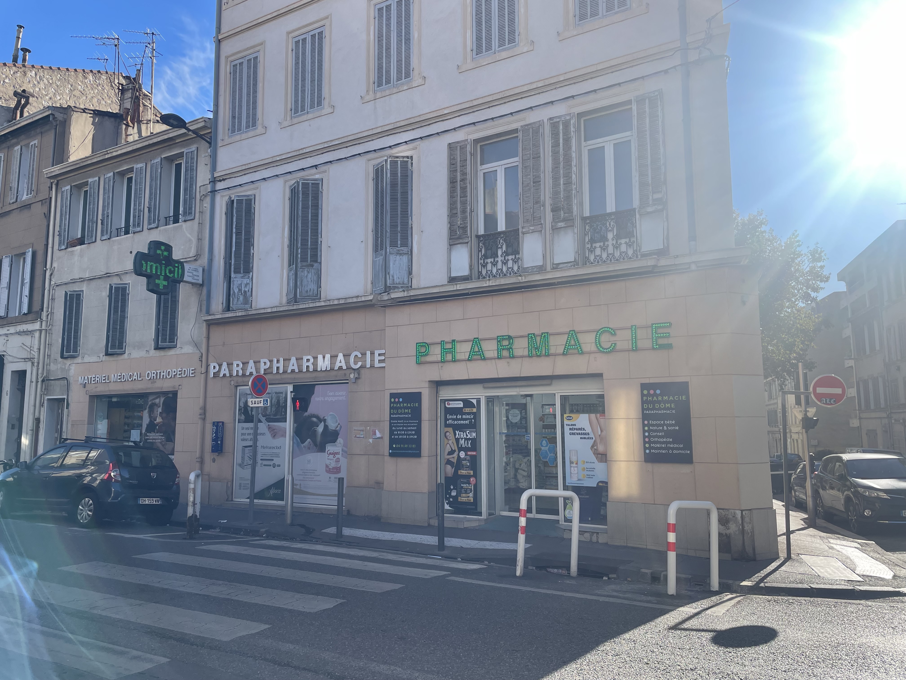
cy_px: 340
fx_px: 680
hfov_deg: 67.3
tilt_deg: +7.8
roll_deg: +0.2
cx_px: 453
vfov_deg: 53.1
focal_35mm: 26
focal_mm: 4.2
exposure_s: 1/1855
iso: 32
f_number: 1.6
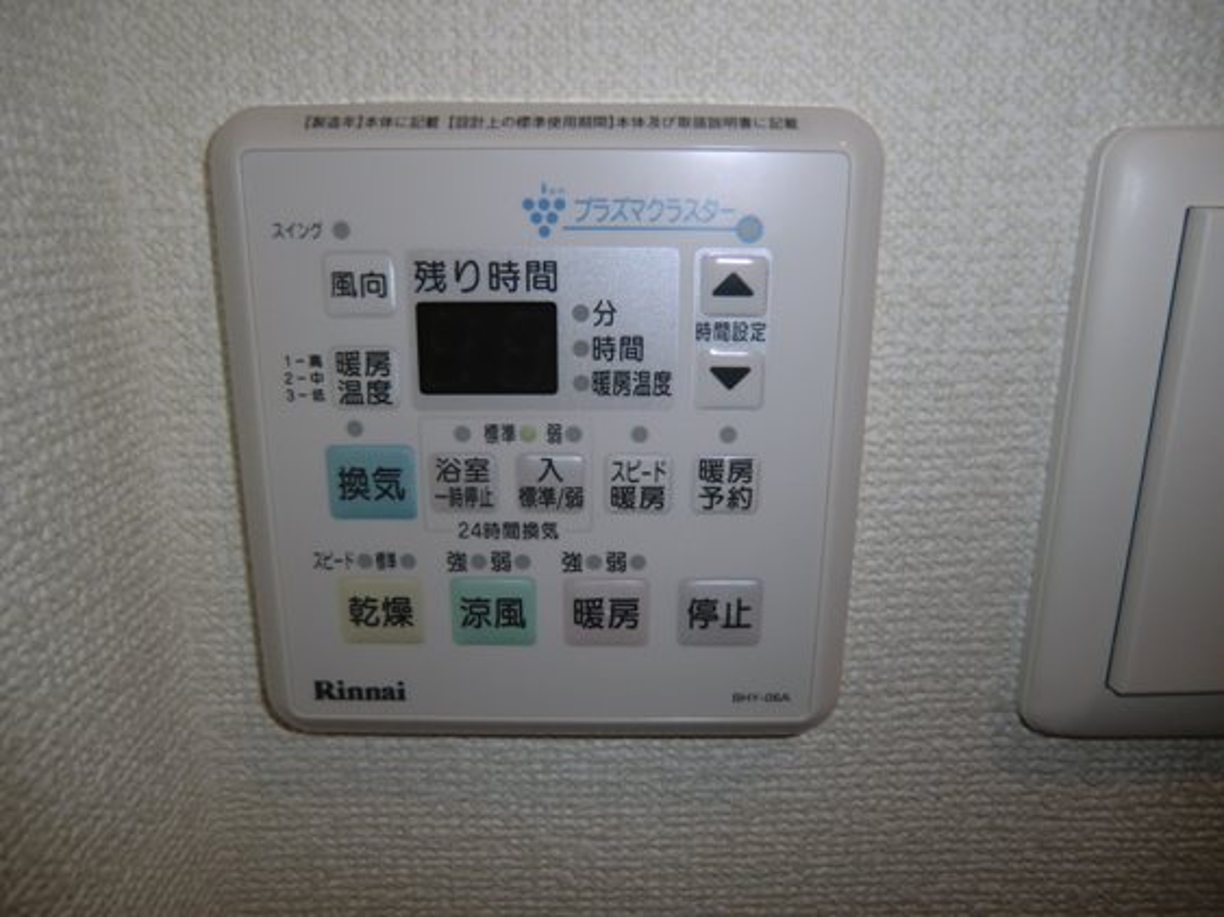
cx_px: 612
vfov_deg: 56.8
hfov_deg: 71.6
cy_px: 458
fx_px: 848
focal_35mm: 24
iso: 64
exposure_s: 1/60
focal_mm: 4.3
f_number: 3.2
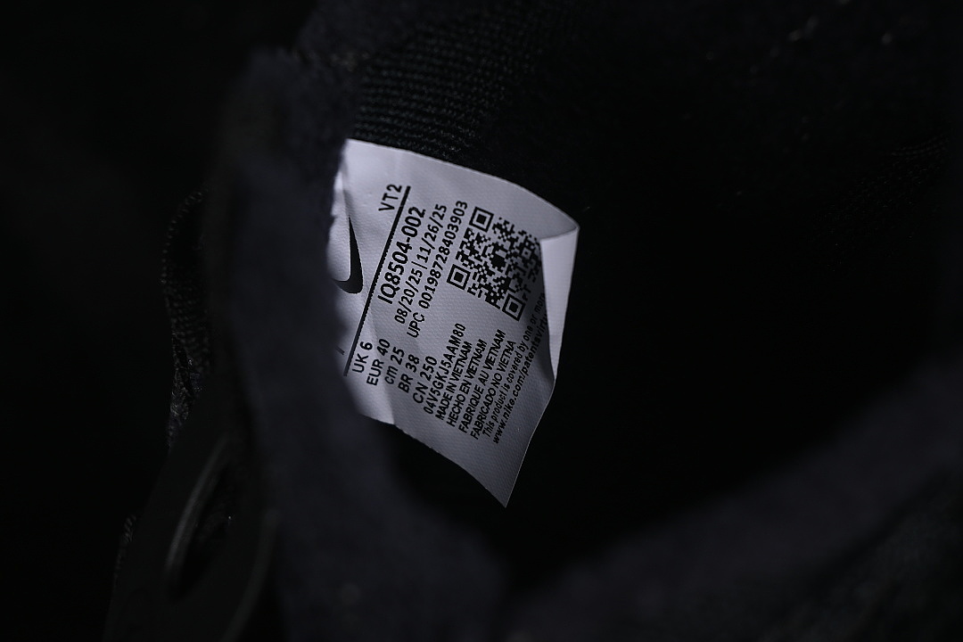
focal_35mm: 75
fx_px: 2006
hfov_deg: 27.0
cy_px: 321
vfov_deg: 18.2
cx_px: 482
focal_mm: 50
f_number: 6.3
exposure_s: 1/60
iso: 160
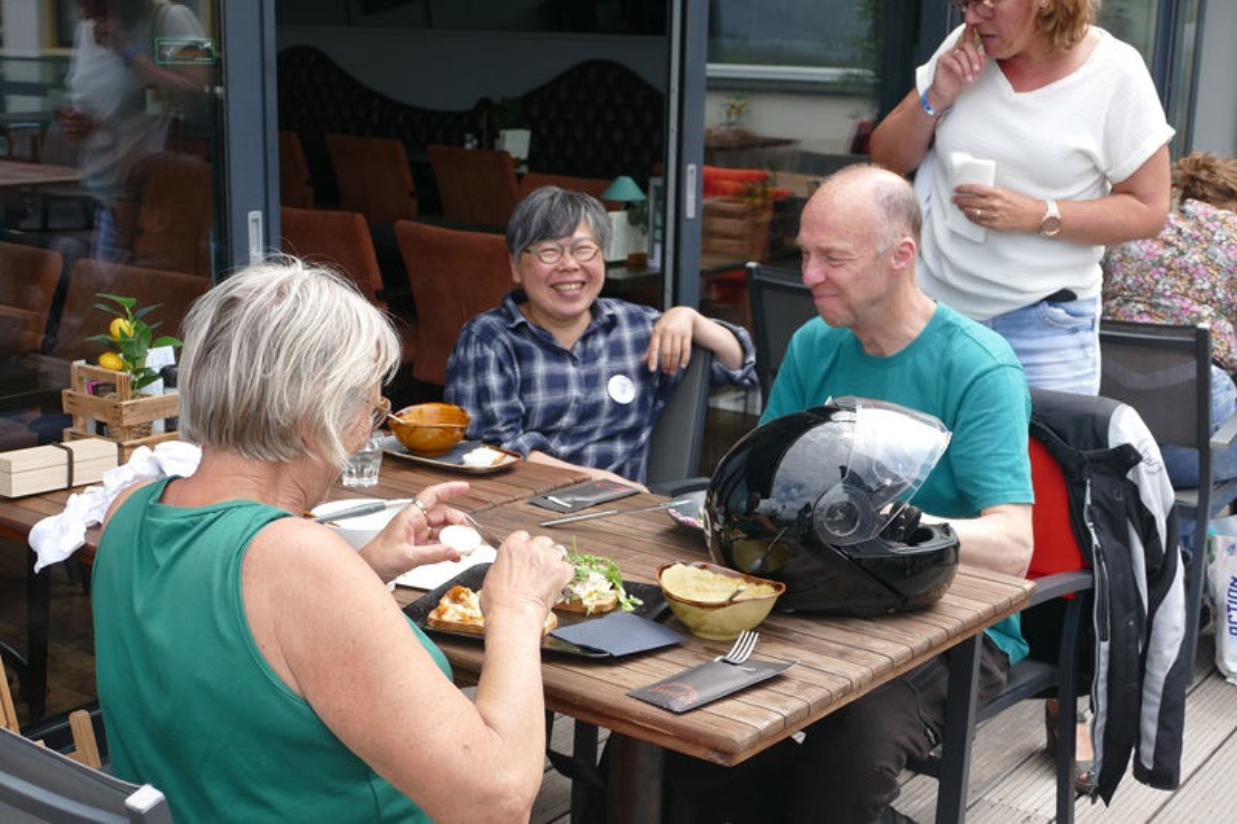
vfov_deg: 27.0
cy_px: 412
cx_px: 618
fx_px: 1718
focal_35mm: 50
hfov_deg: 39.6
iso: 125
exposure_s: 1/400
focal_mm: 18.17
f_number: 3.3
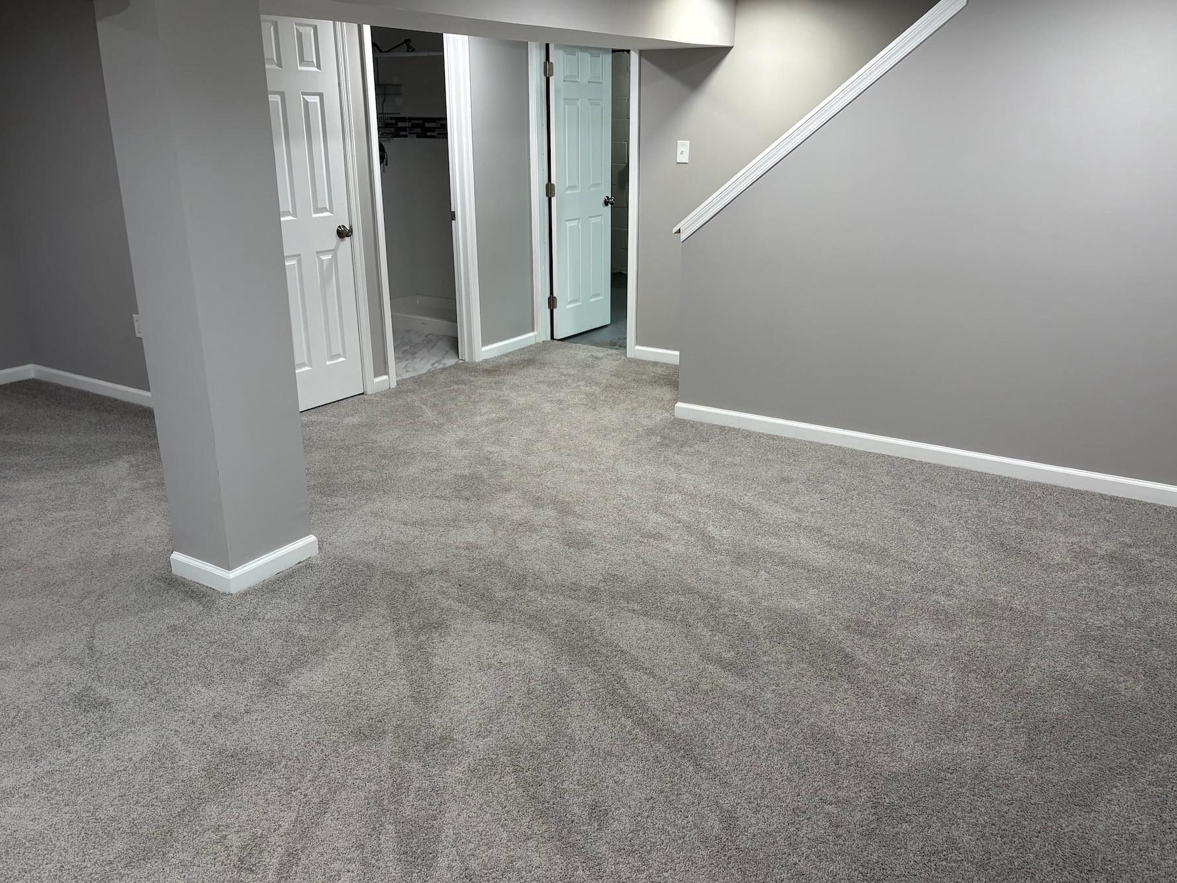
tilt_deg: -18.1
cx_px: 606
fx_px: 986
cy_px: 462
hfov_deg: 61.6
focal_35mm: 29
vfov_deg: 48.2
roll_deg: -0.1
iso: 100
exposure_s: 1/60
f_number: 1.6
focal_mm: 5.96
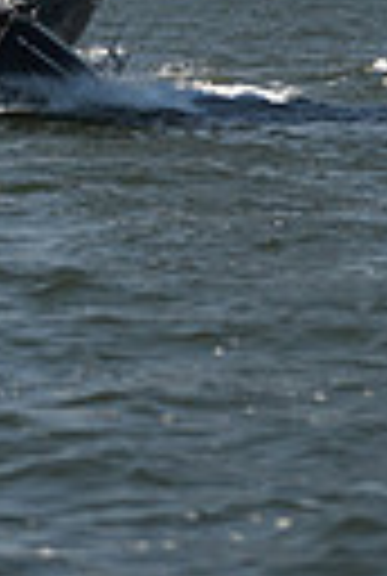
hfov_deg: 3.6
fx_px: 6239
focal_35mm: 389
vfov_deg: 5.2
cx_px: 236
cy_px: -495
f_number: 2.8
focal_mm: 86
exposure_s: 1/1600
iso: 250
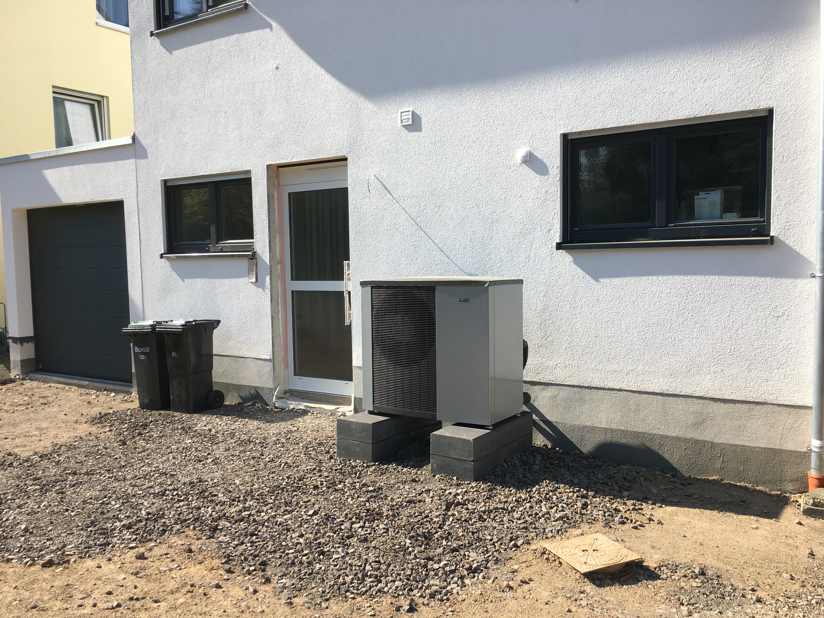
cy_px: 309
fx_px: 690
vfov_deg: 48.2
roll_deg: +0.6
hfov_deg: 61.7
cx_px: 412
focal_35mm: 29
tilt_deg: -2.5
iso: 25
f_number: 2.2
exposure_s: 1/874
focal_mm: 4.15
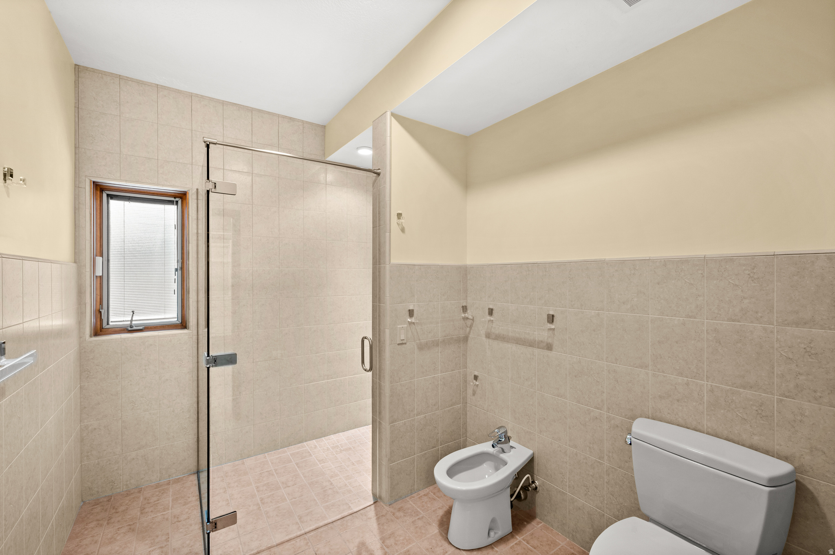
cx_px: 418
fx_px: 348
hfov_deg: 100.4
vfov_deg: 77.2
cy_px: 278
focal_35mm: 15
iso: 500
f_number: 7.1
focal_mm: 15
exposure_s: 1/4
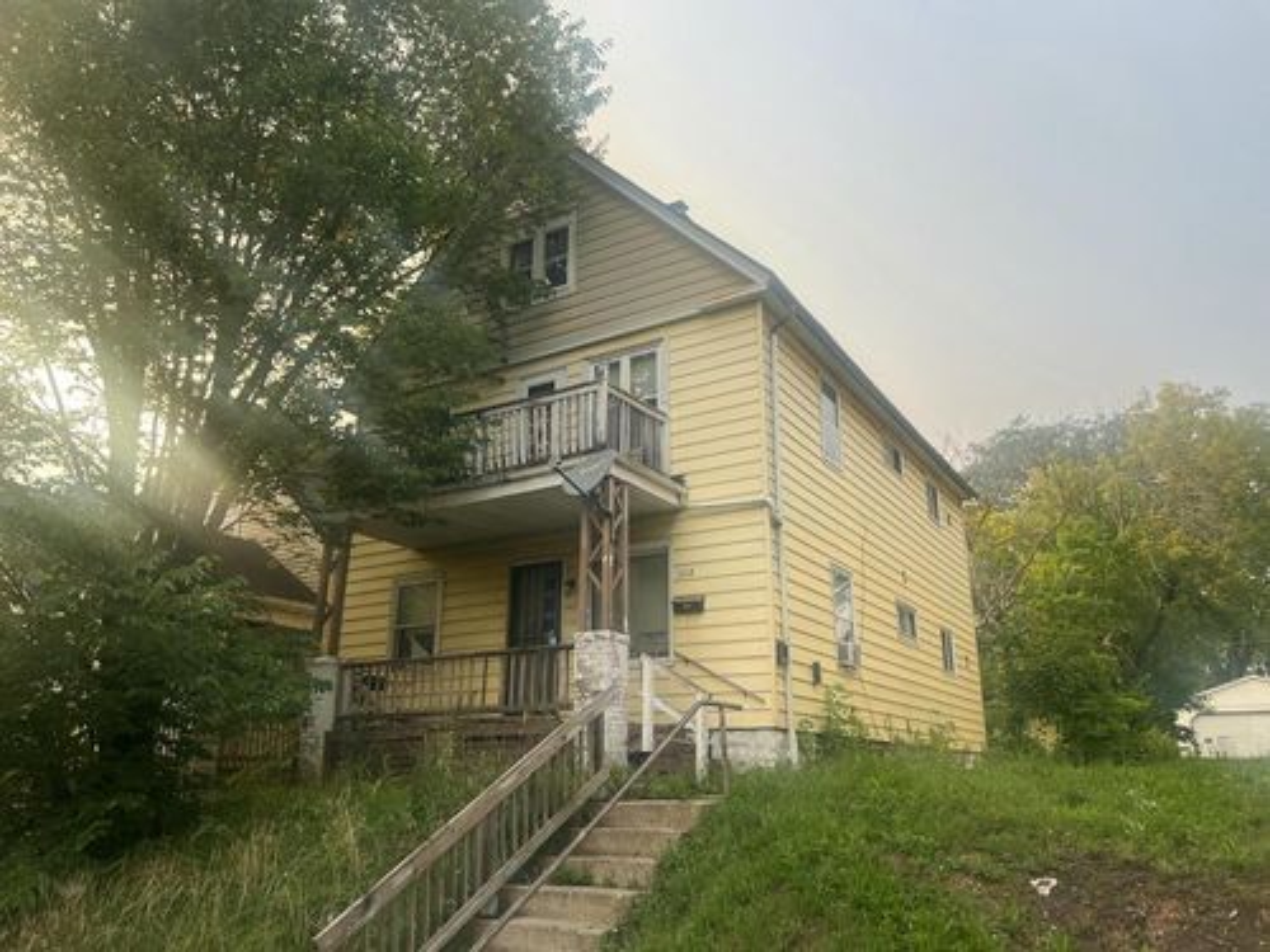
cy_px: 476
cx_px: 635
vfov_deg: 53.1
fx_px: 954
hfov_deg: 67.3
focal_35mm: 26
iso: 32
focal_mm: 5.7
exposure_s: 1/129
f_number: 1.5
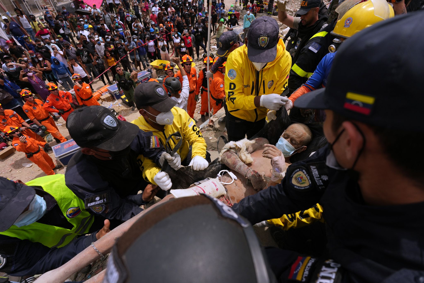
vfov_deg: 73.7
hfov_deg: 96.7
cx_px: 212
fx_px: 188
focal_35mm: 16
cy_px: 142
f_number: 4
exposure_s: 1/4000
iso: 250
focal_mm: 16
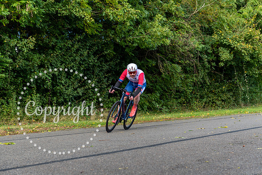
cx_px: 131
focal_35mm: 66
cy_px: 88
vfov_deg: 20.6
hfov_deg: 30.5
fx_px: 480
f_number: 3.5
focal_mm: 66
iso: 200
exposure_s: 1/500
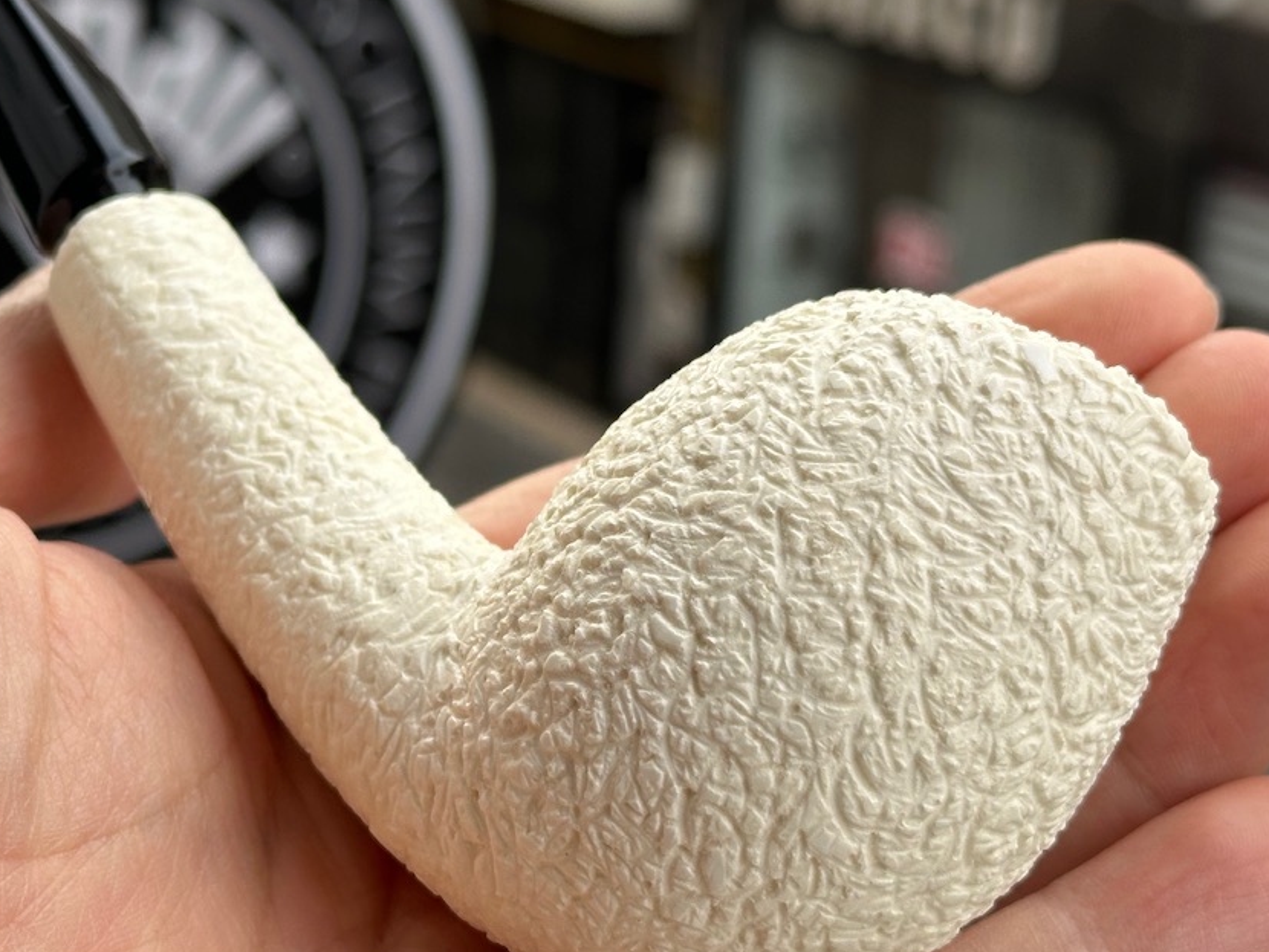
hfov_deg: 26.2
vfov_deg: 19.9
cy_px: 432
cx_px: 466
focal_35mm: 74
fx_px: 2714
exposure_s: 1/872
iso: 64
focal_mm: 6.86
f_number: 1.78
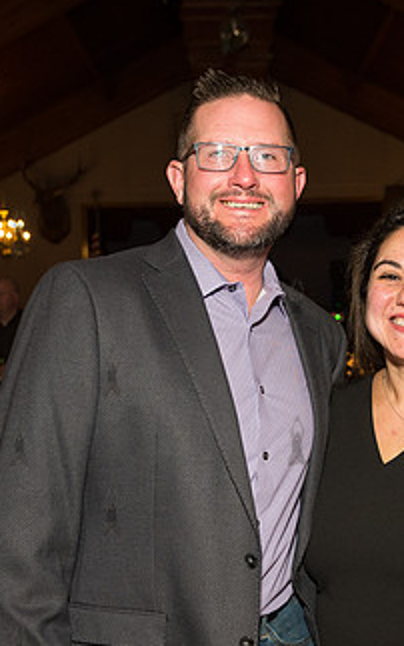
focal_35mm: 66
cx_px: 282
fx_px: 1162
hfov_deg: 19.6
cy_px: 440
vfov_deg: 30.8
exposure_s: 1/320
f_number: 4.5
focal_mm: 31
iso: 1600
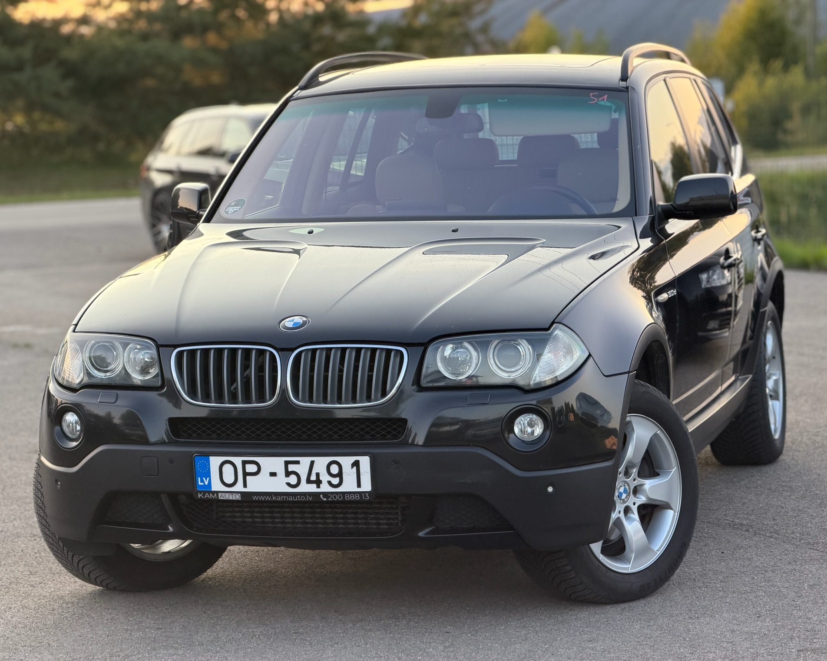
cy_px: 332
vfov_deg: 14.7
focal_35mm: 105
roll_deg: +3.2
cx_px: 424
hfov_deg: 18.3
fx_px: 2570
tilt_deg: -5.4
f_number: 2.8
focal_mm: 16.89
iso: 125
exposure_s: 1/121
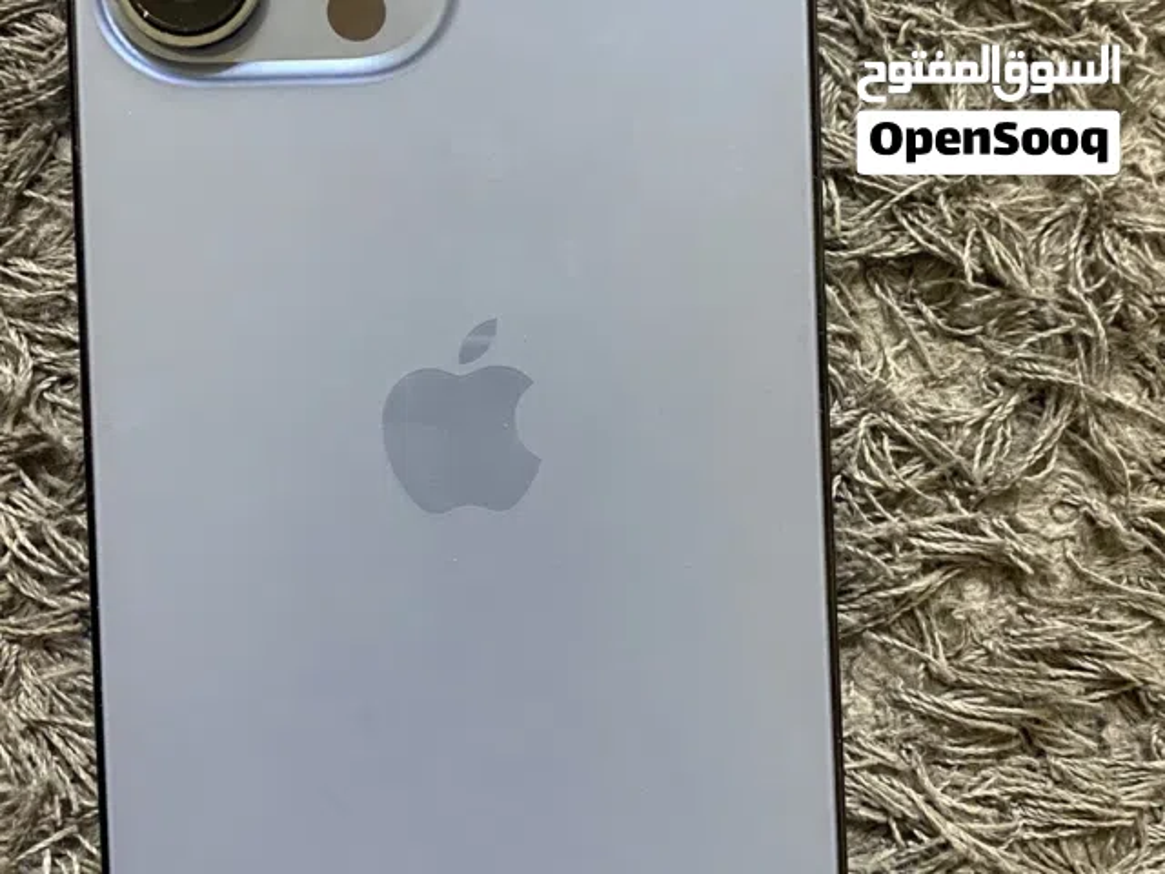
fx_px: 875
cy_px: 437
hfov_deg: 67.3
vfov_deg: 53.1
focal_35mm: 26
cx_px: 582
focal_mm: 4.25
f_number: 1.8
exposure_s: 1/40
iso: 1600
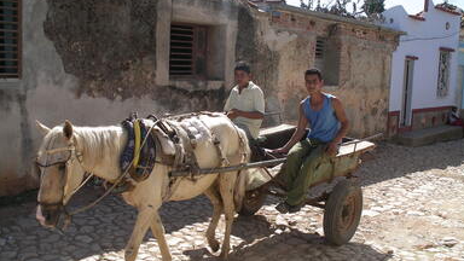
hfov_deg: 49.4
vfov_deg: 29.0
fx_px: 504
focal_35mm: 41
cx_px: 233
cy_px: 141
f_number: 5.6
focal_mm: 7.8
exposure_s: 1/250
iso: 80
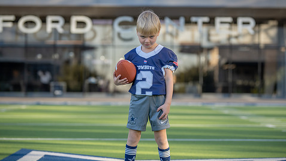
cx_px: 140
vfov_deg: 9.3
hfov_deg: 16.5
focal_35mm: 130
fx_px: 986
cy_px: 77
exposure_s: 1/400
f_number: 2.8
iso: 100
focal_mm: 98
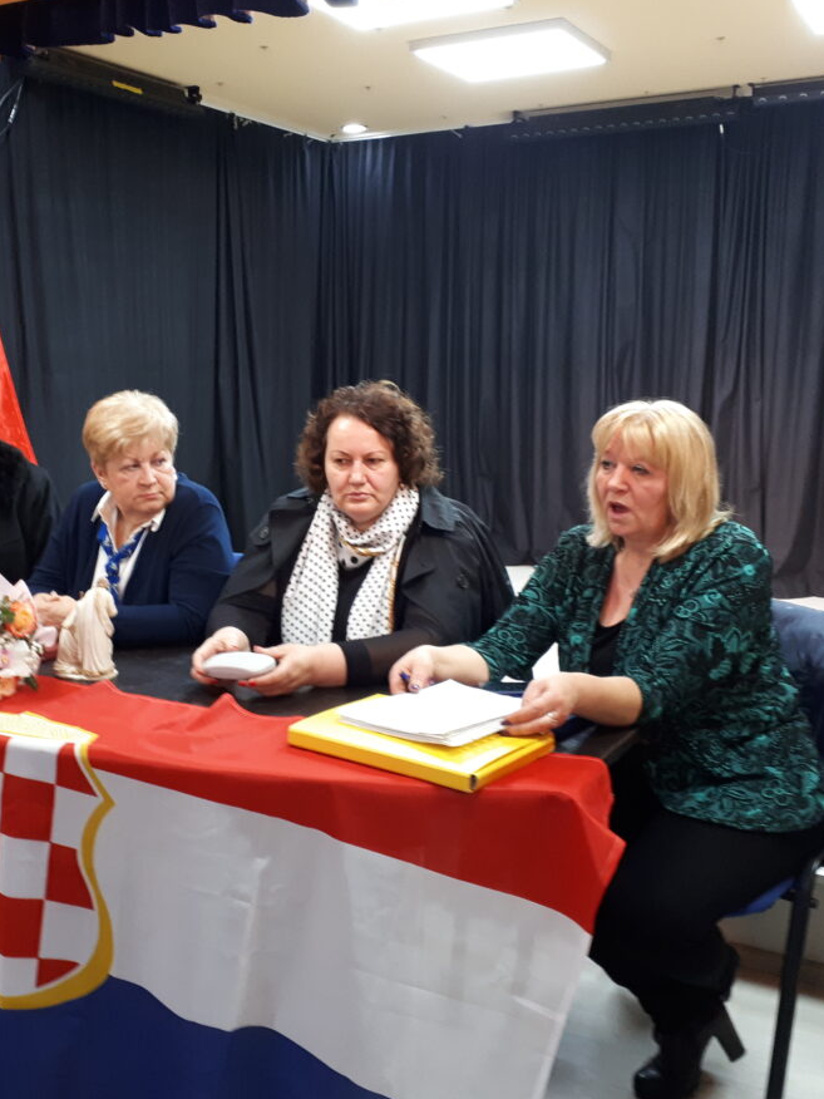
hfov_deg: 38.3
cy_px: 541
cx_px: 288
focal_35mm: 37
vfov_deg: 50.1
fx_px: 1174
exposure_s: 1/25
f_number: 1.9
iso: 200
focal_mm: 3.6
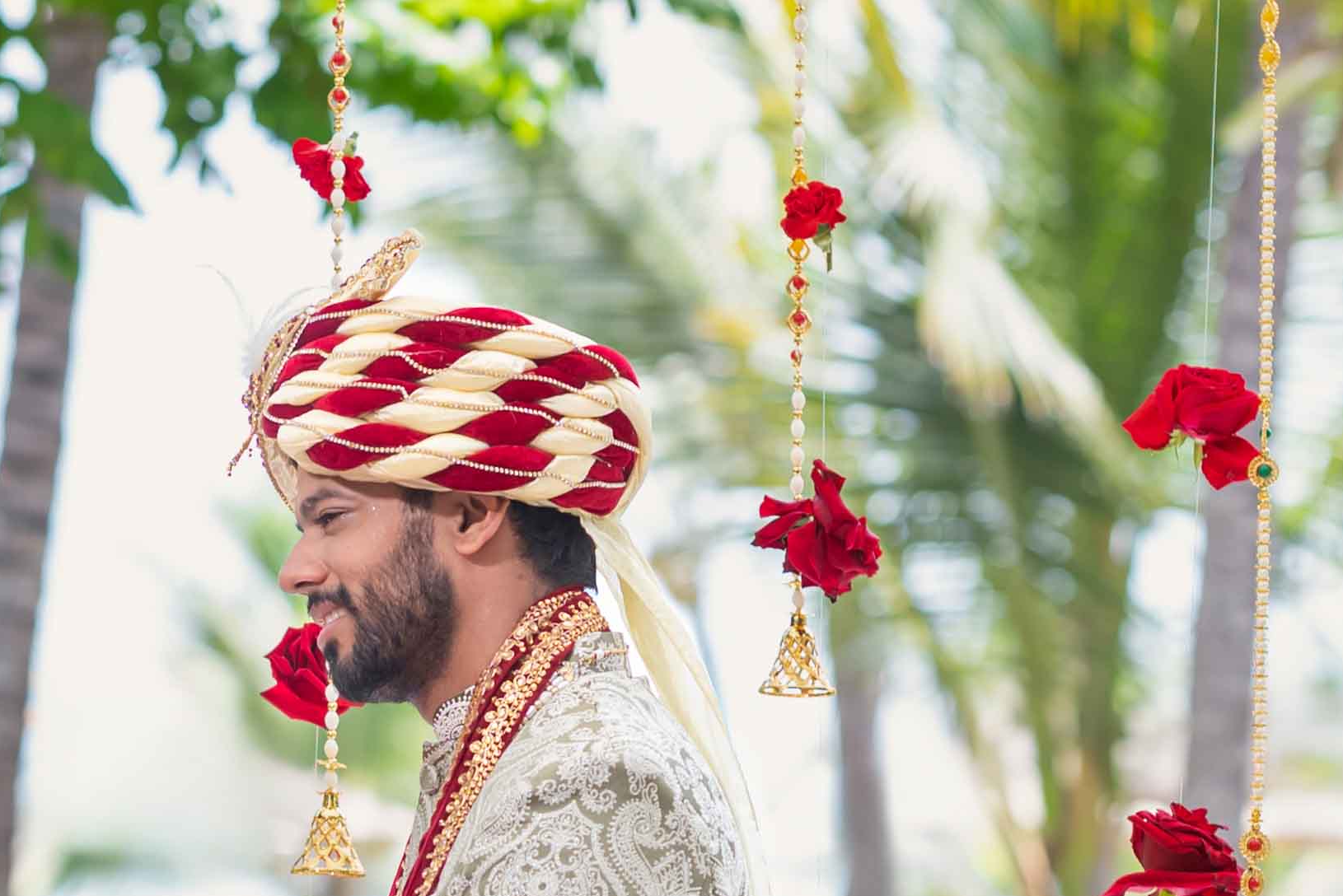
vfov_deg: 4.4
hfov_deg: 6.7
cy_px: 1241
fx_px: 11494
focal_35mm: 308
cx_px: 150
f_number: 2.8
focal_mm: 85
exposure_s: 1/640
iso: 160
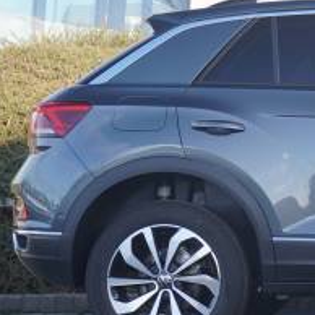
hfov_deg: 12.7
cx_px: 464
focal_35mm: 130
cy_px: 154
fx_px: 1343
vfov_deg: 13.4
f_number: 5.6
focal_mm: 31
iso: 100
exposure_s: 1/60
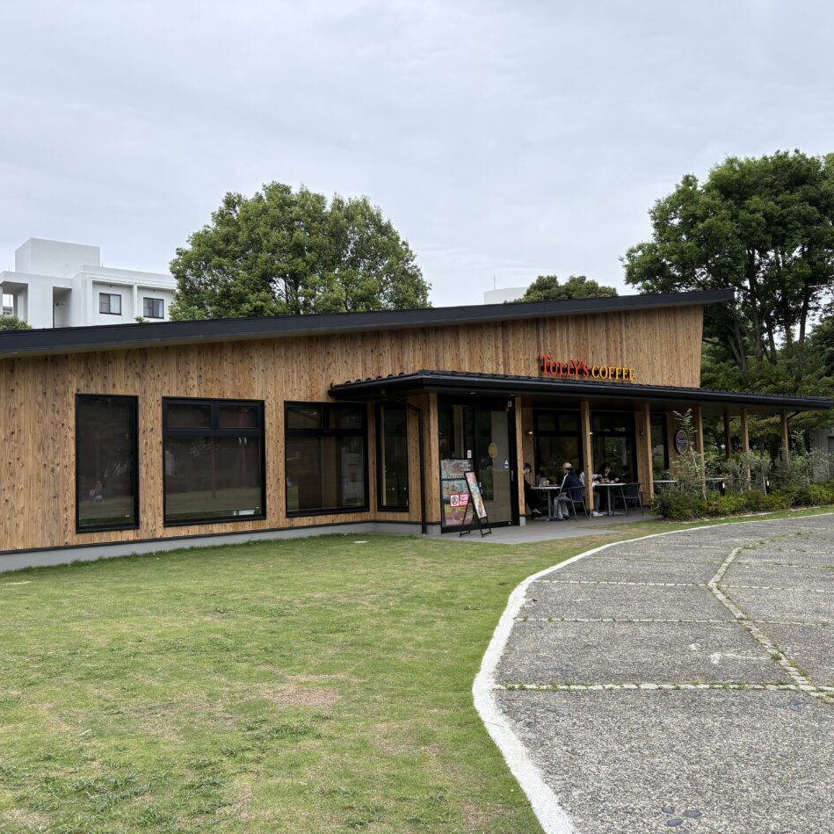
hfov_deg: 52.4
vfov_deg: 52.5
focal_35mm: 31
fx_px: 845
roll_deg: +2.0
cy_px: 418
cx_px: 458
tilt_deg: +3.3
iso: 50
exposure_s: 1/1953
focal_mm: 5.96
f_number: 1.6
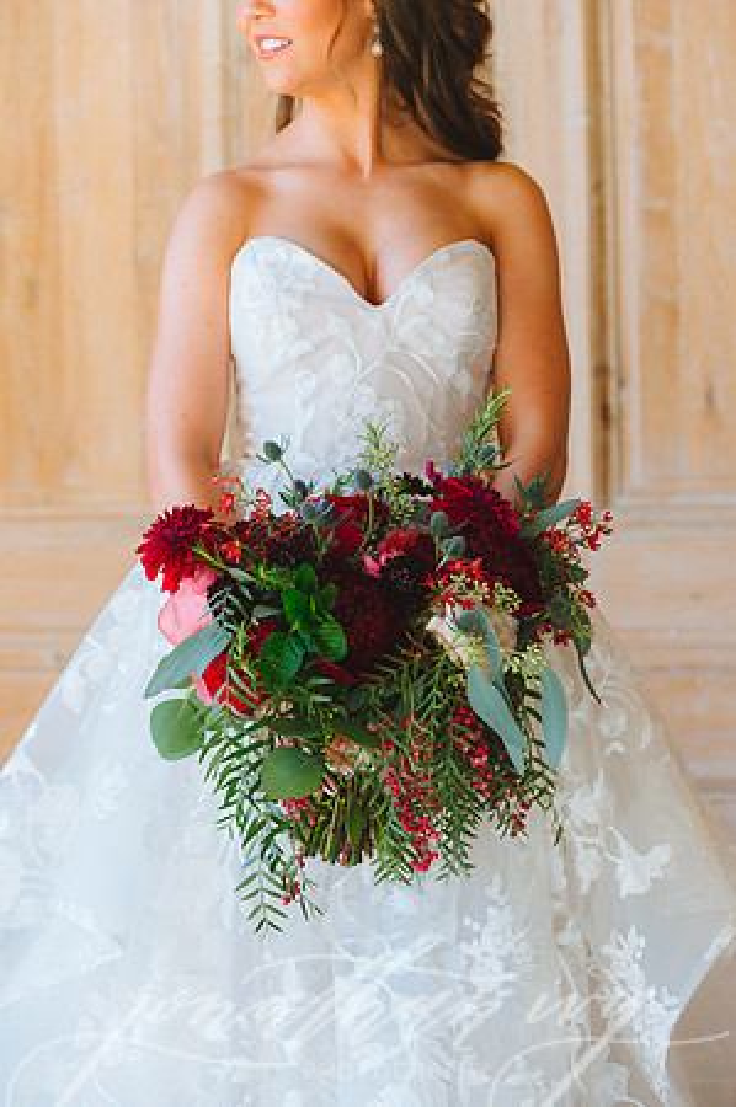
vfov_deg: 25.4
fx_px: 2459
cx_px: 368
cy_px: 554
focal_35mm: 80
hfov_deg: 17.0
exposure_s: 1/250
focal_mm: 80
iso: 640
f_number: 2.8
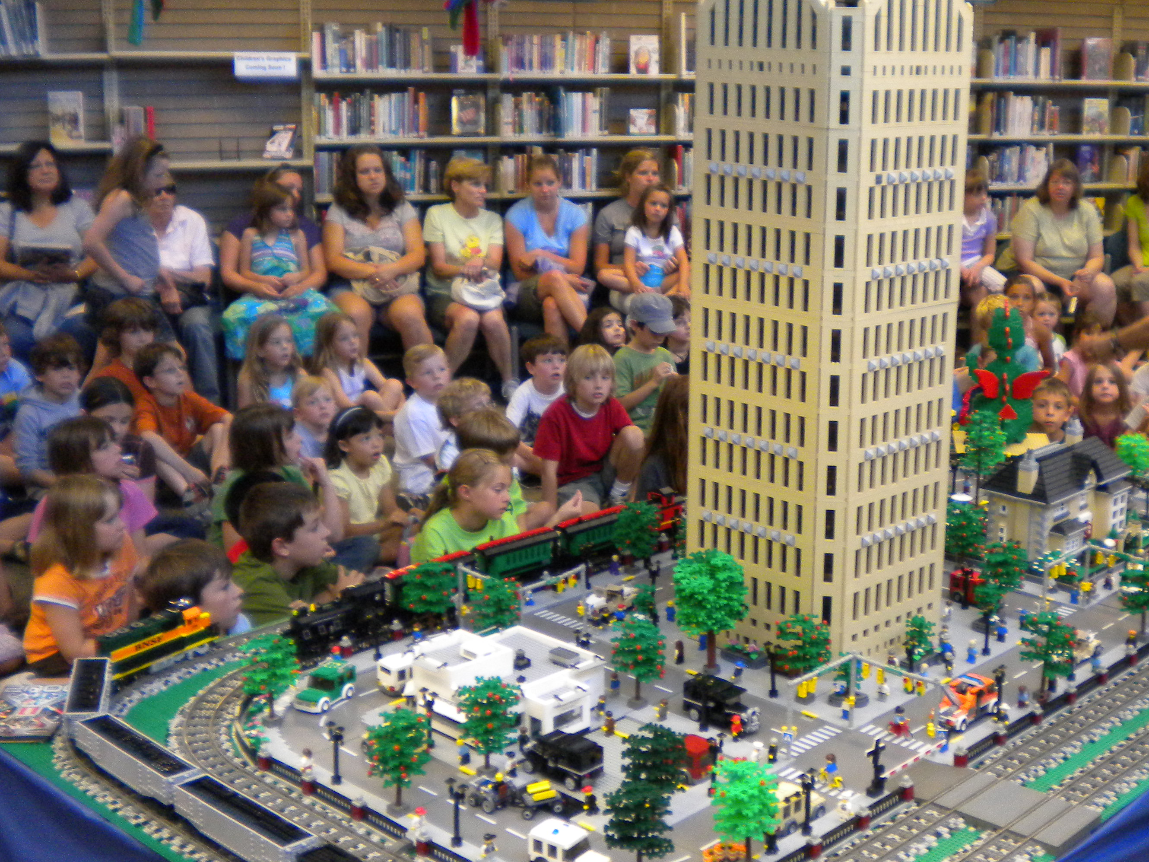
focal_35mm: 48
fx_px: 1593
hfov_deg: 39.2
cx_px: 767
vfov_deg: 30.3
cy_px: 403
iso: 327
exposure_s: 1/61
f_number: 3.1
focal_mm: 6.3
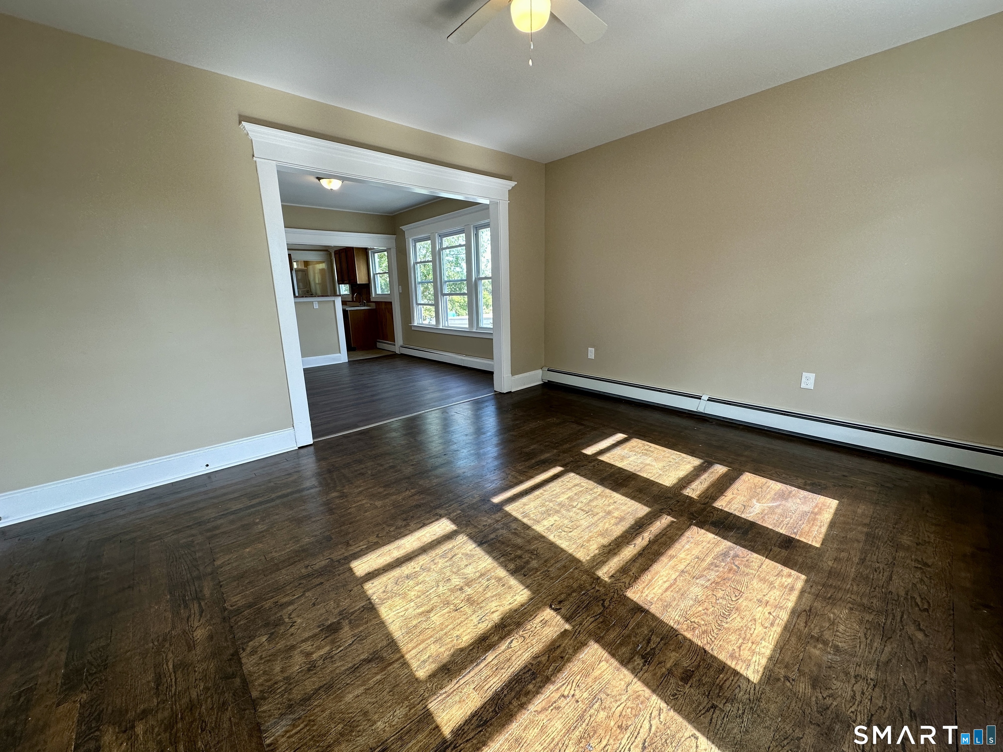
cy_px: 376
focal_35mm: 14
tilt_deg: -12.6
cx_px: 502
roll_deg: +1.4
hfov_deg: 102.1
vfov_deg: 85.7
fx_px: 406
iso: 50
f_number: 2.2
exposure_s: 1/99
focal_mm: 2.22
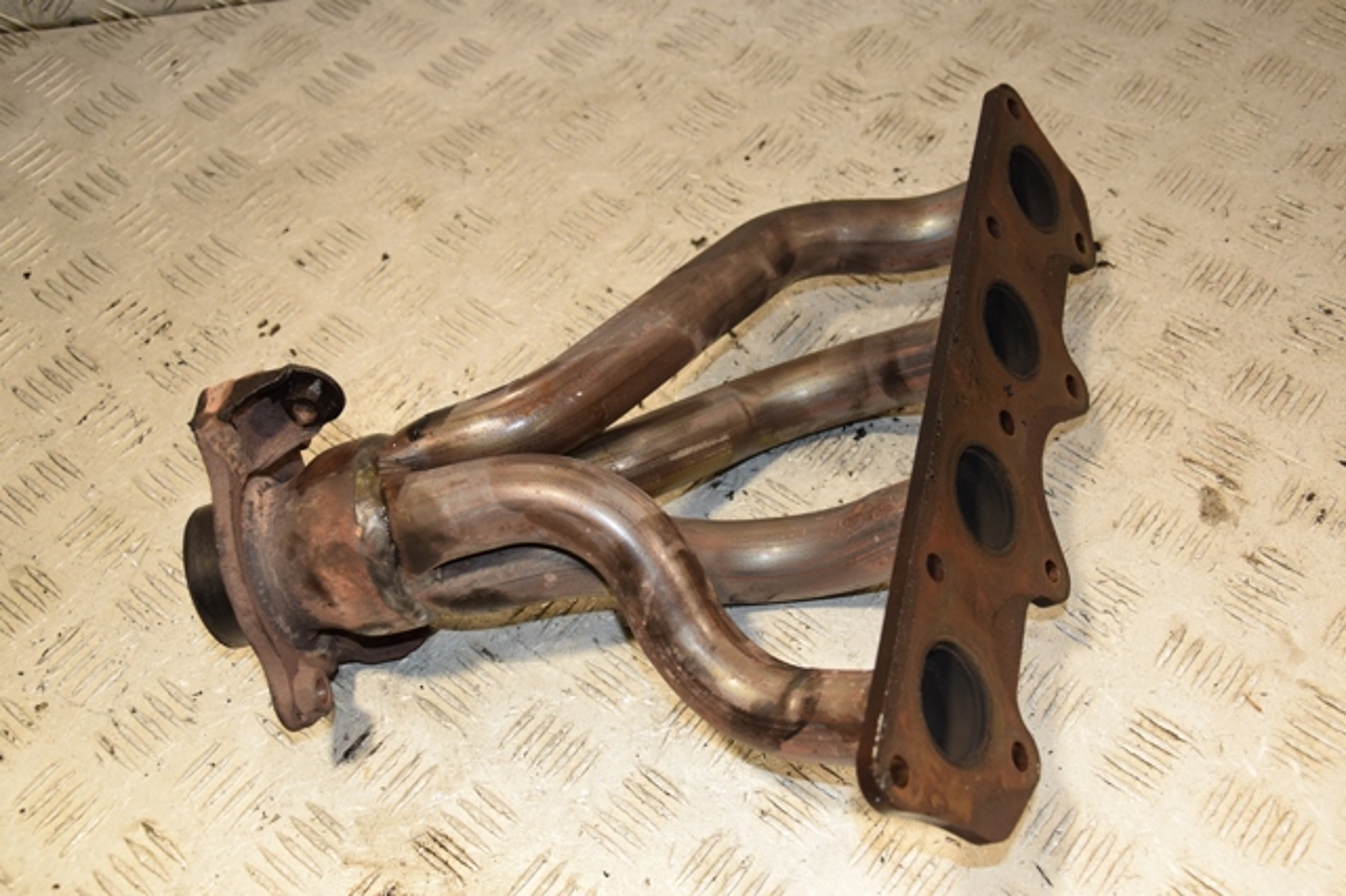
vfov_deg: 31.9
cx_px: 673
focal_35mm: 42
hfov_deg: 46.4
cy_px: 448
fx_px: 1569
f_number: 5.6
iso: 800
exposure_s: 1/200
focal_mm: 28
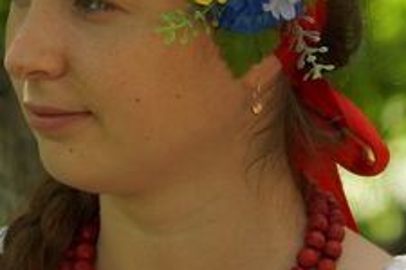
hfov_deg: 2.3
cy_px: 163
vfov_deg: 1.5
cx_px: 321
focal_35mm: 900
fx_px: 10149
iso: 250
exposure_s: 1/250
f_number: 5
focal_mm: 150
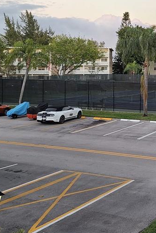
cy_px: 69
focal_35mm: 55
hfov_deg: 23.2
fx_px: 357
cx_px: 172
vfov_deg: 35.7
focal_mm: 5.4
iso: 64
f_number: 1.8
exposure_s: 1/59
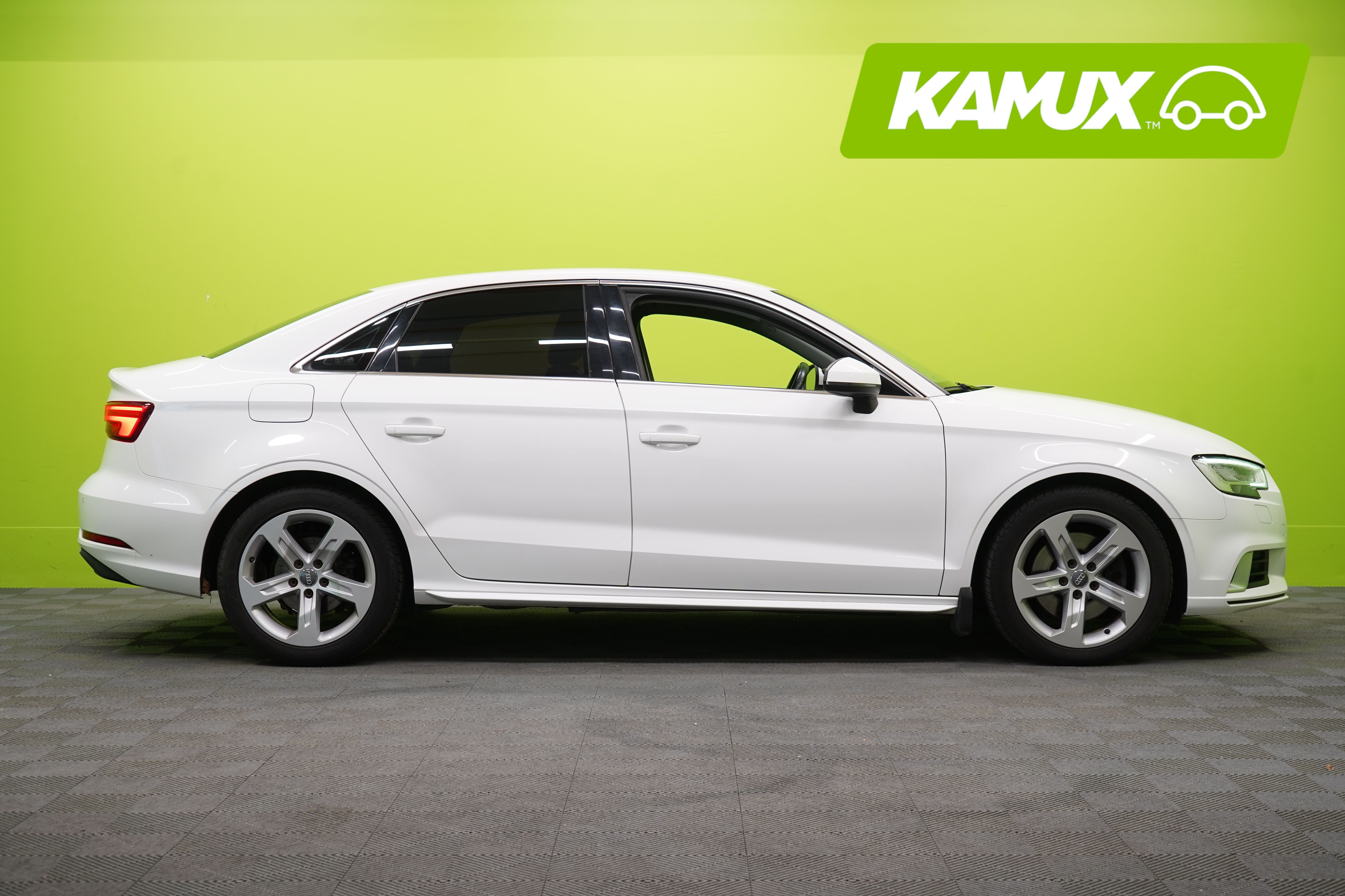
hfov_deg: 40.3
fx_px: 1831
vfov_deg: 27.5
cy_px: 448
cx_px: 672
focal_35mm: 49
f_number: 5.6
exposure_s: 1/30
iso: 400
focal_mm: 49
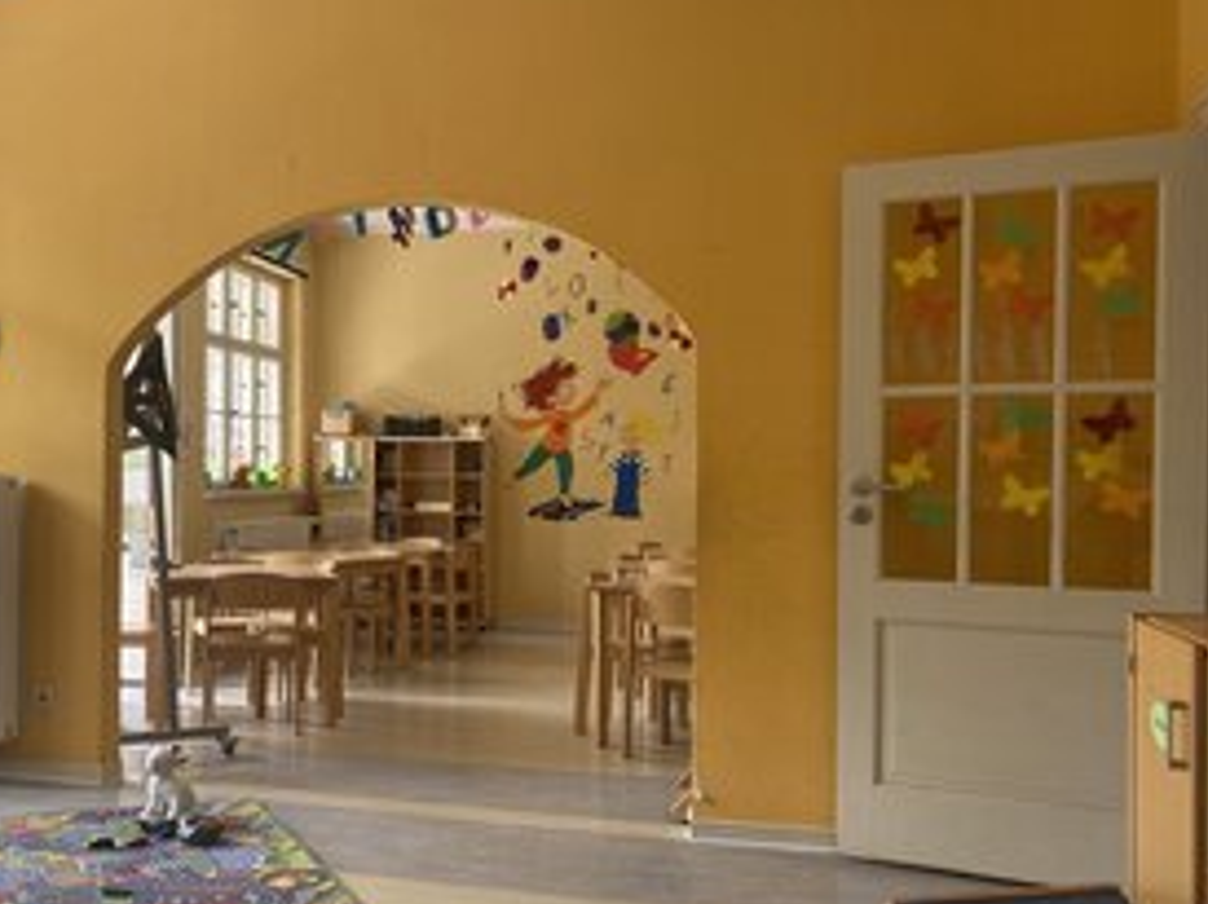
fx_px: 1325
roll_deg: -0.9
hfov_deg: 47.7
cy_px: 481
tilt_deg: -0.2
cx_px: 344
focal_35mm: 38
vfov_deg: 37.7
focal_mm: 4.25
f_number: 1.8
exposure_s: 1/121
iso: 50
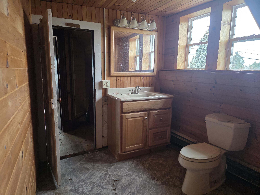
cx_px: 130
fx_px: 173
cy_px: 98
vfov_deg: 58.9
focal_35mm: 23
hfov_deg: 73.9
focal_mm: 6.3
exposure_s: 1/120
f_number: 1.7
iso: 500
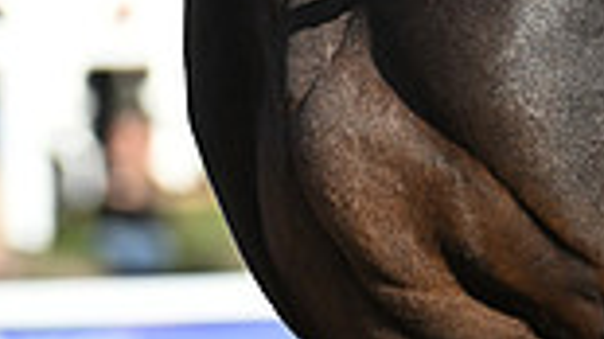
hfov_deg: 2.6
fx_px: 13206
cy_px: -787
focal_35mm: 825
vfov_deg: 1.5
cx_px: 181
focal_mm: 210
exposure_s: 1/800
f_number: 5.6
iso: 450
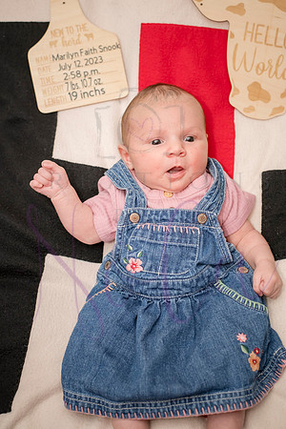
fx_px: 596
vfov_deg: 39.6
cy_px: 214
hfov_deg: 27.0
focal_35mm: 50
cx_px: 143
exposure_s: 1/250
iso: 800
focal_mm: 50
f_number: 4
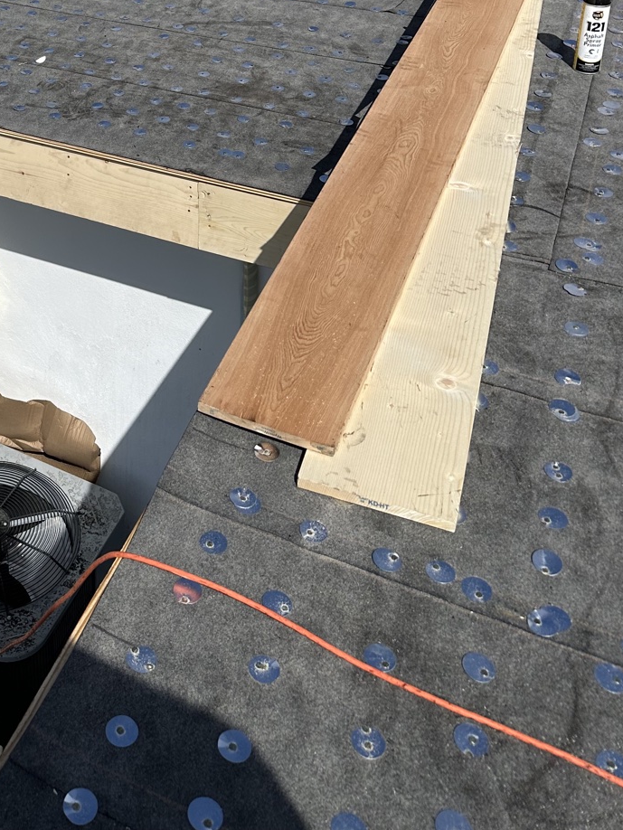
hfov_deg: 30.0
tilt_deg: -24.0
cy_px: 36
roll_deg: +1.0
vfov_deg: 37.6
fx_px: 1103
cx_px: 42
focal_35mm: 46
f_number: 1.78
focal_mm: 6.86
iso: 80
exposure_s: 1/9709
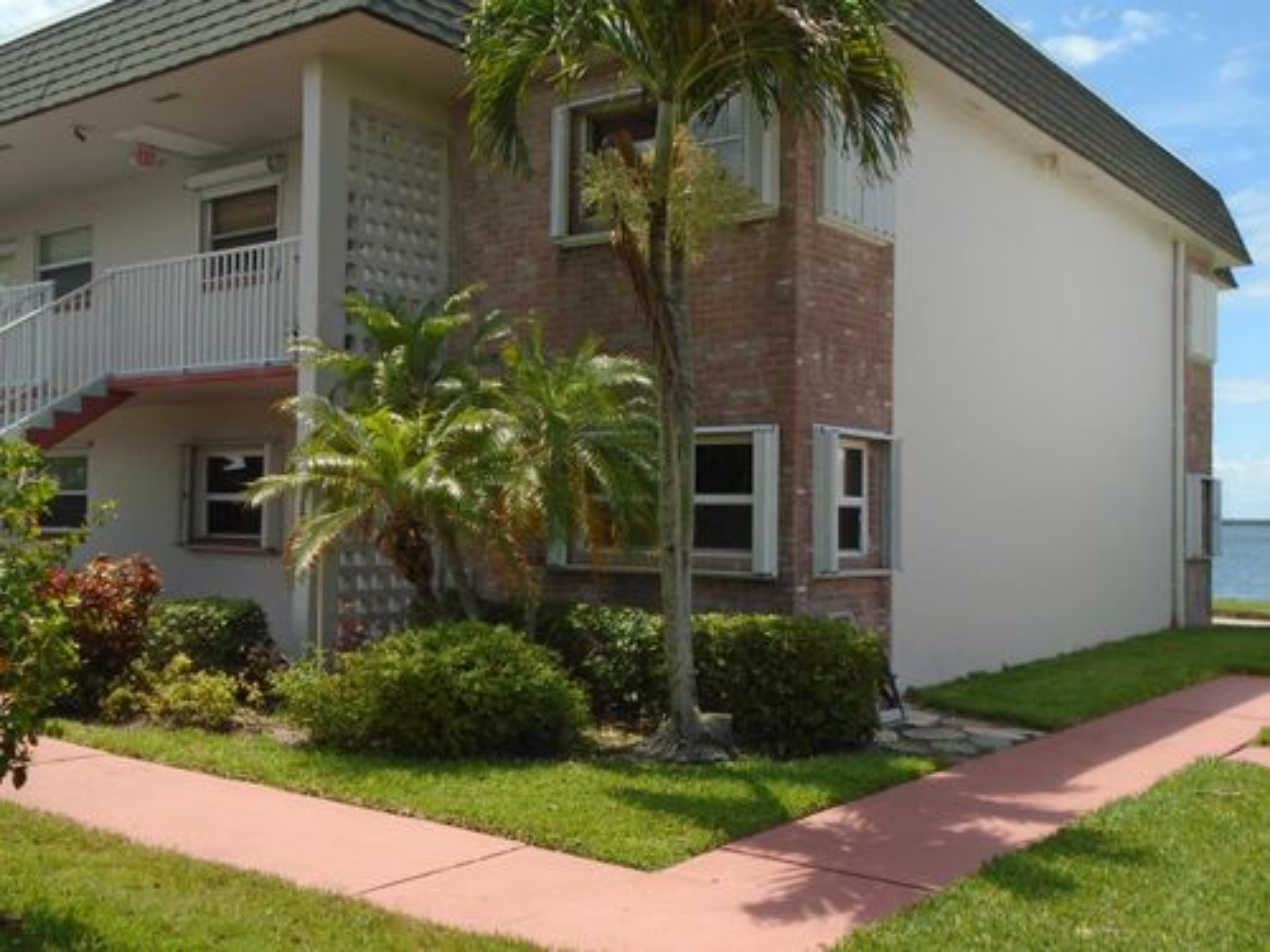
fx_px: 1321
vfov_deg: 39.7
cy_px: 476
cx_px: 635
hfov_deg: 51.4
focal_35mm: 36
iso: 100
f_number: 3.8
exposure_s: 1/640
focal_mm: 6.4
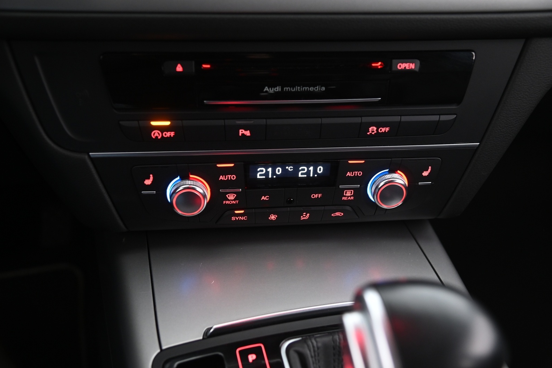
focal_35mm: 41
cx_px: 276
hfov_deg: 47.4
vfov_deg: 32.6
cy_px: 185
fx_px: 629
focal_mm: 40
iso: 2000
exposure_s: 1/8
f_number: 4
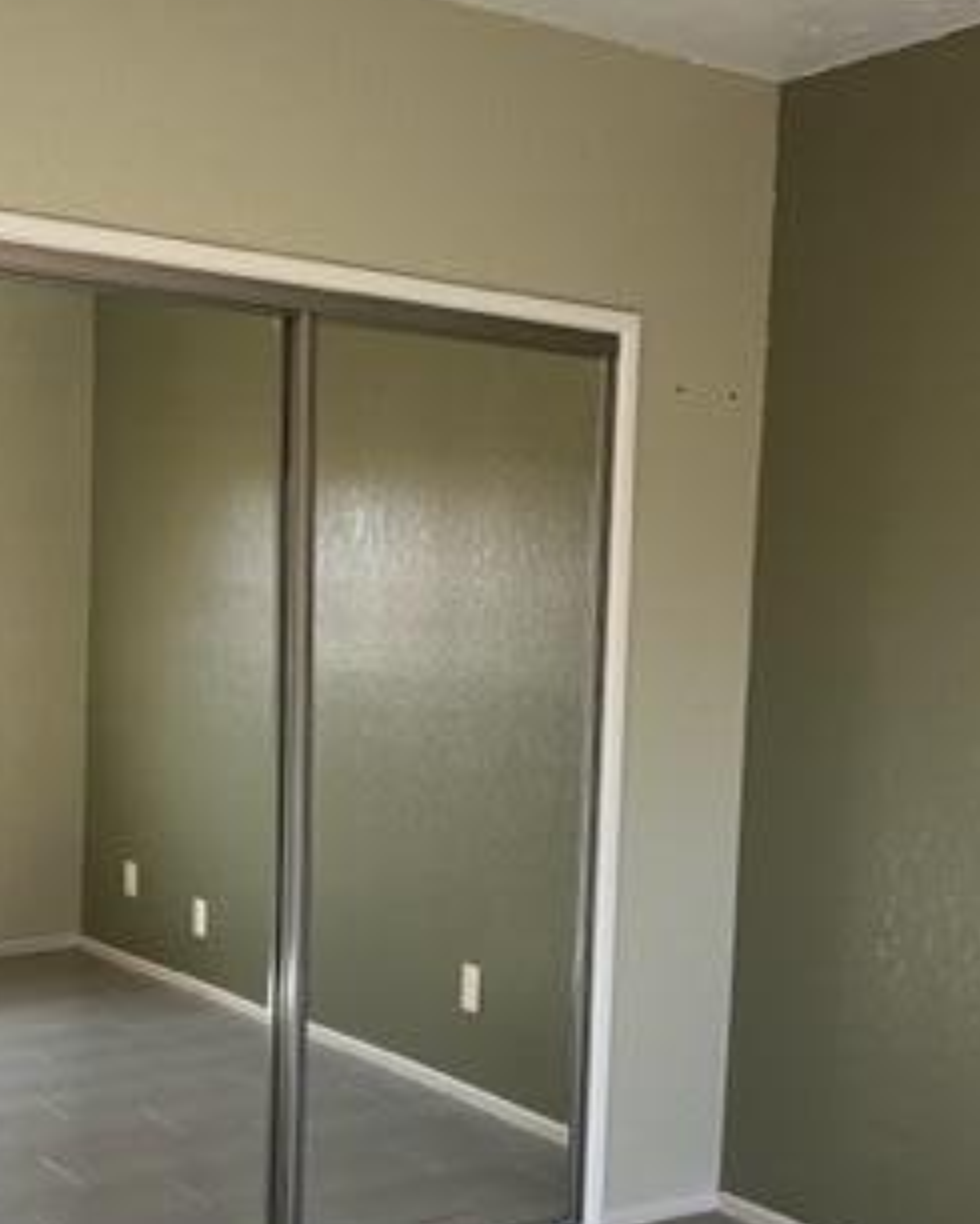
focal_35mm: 53
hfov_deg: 28.5
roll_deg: -3.0
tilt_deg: -5.7
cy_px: 832
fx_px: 1921
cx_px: 612
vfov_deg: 35.0
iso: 100
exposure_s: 1/60
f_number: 1.5
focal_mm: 5.7
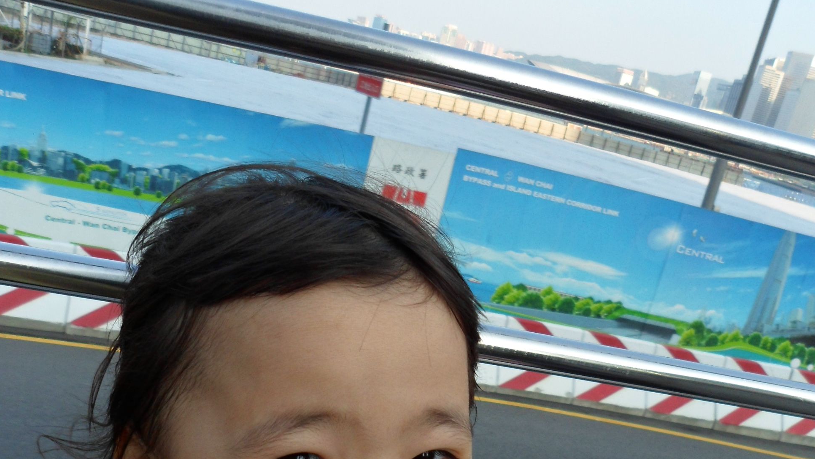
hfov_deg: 52.8
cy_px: 386
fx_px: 821
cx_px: 409
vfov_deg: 30.2
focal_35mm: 38
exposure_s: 1/350
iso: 80
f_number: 3.3
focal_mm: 4.9
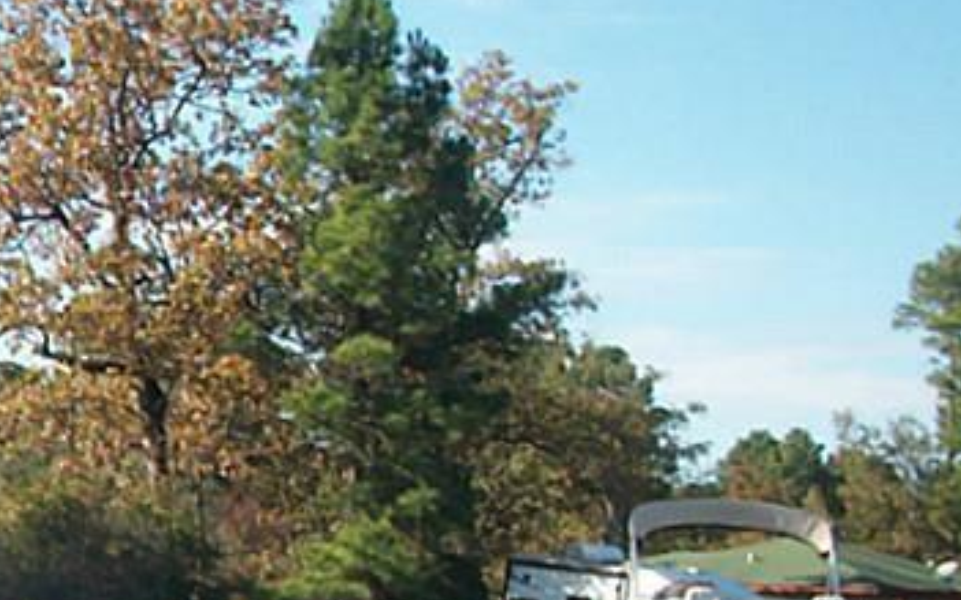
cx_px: -375
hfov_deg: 19.0
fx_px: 2592
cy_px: 597
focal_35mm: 99
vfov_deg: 13.0
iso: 80
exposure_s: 1/100
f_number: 8.8
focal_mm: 5.7
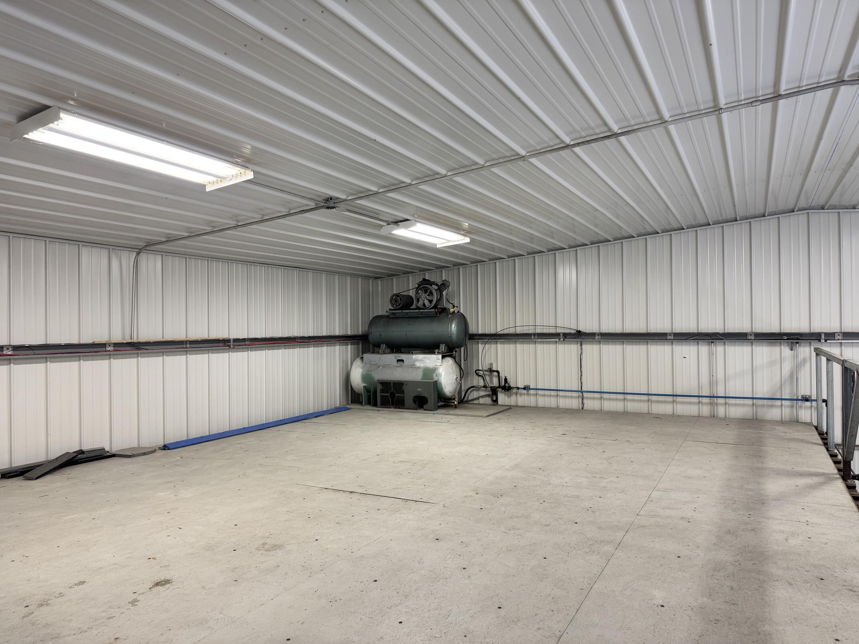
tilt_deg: +0.1
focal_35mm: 24
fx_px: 596
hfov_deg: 71.6
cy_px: 322
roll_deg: +0.1
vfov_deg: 56.8
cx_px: 430
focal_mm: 6.76
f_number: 1.78
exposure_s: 1/167
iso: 100
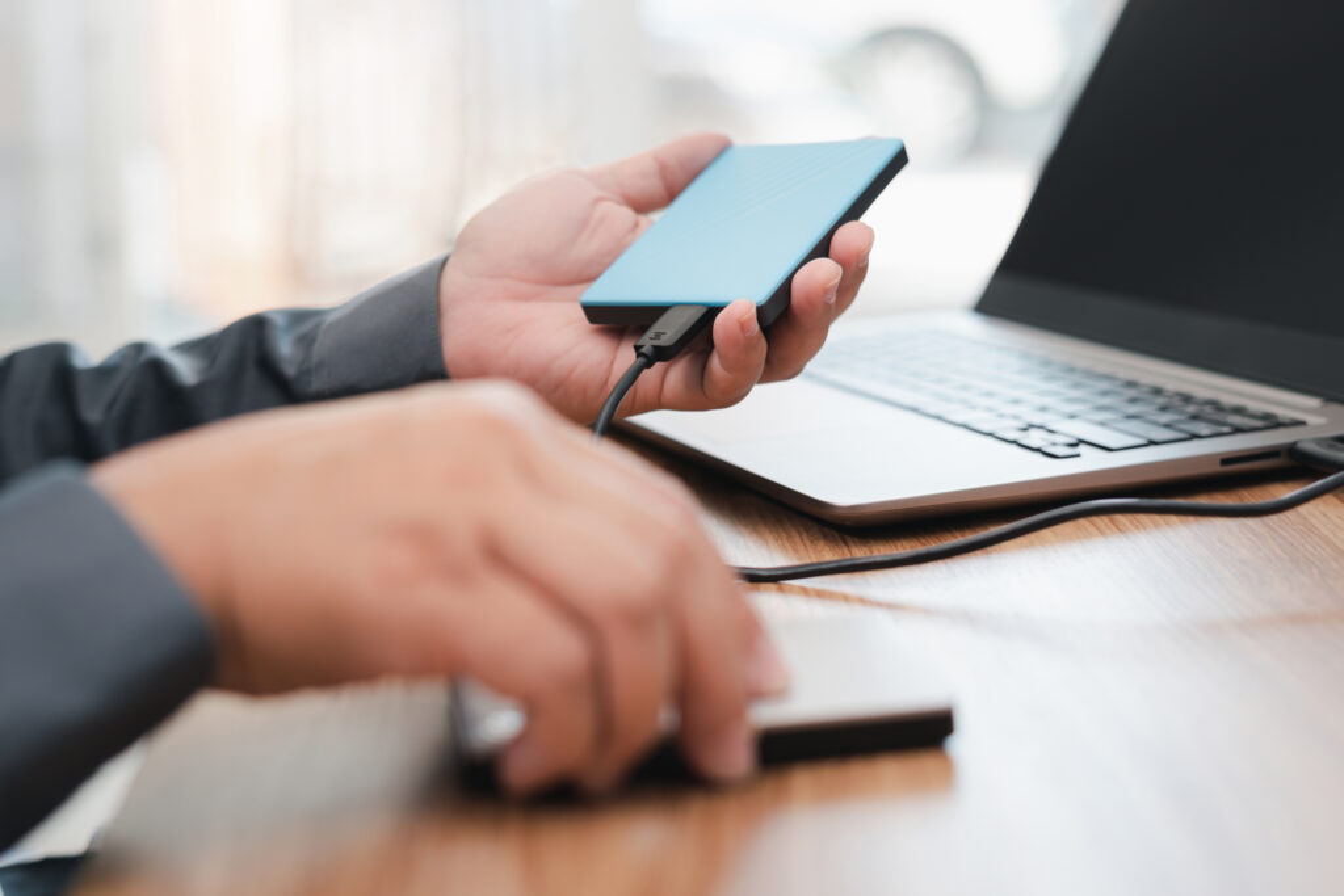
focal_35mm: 50
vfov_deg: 27.0
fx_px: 1867
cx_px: 672
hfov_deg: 39.6
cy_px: 448
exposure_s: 1/125
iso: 250
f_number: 2.5
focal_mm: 50
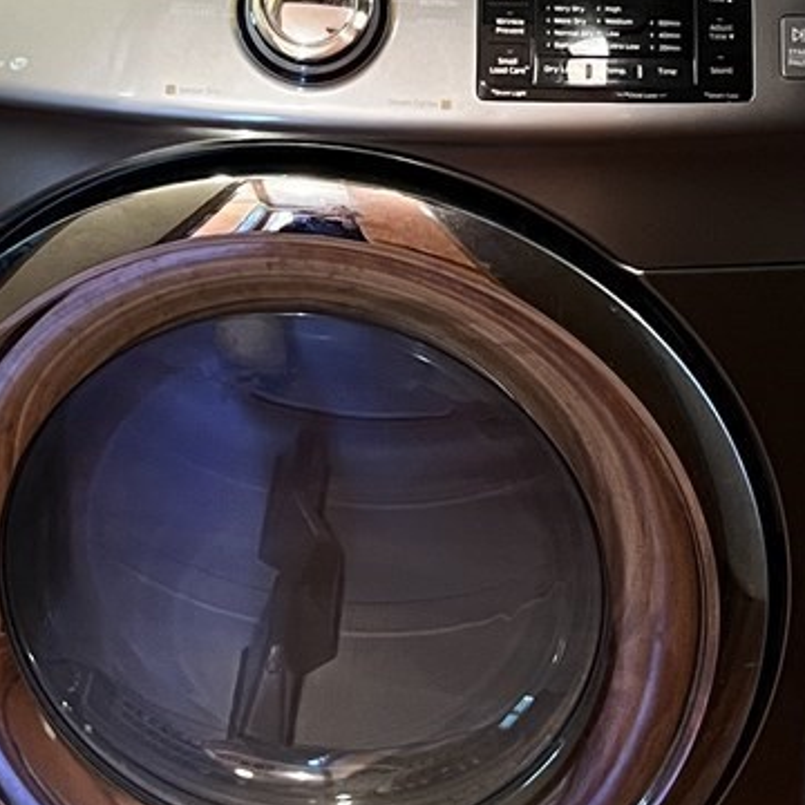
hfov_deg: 17.7
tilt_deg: -21.0
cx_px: 212
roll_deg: +1.9
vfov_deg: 17.2
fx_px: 2578
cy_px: -80
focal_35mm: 98
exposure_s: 1/60
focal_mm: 5.7
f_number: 1.5
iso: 320
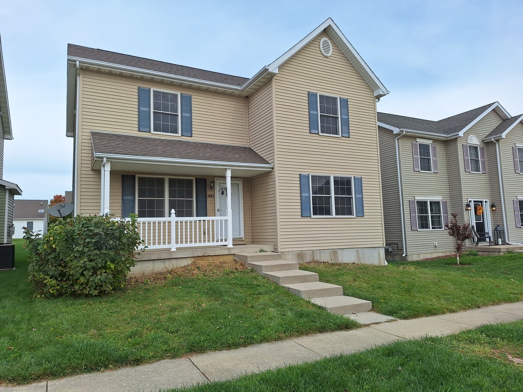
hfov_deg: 73.9
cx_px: 262
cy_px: 196
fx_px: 347
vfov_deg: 58.9
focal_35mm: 23
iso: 40
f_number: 1.8
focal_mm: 5.54
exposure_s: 1/2740
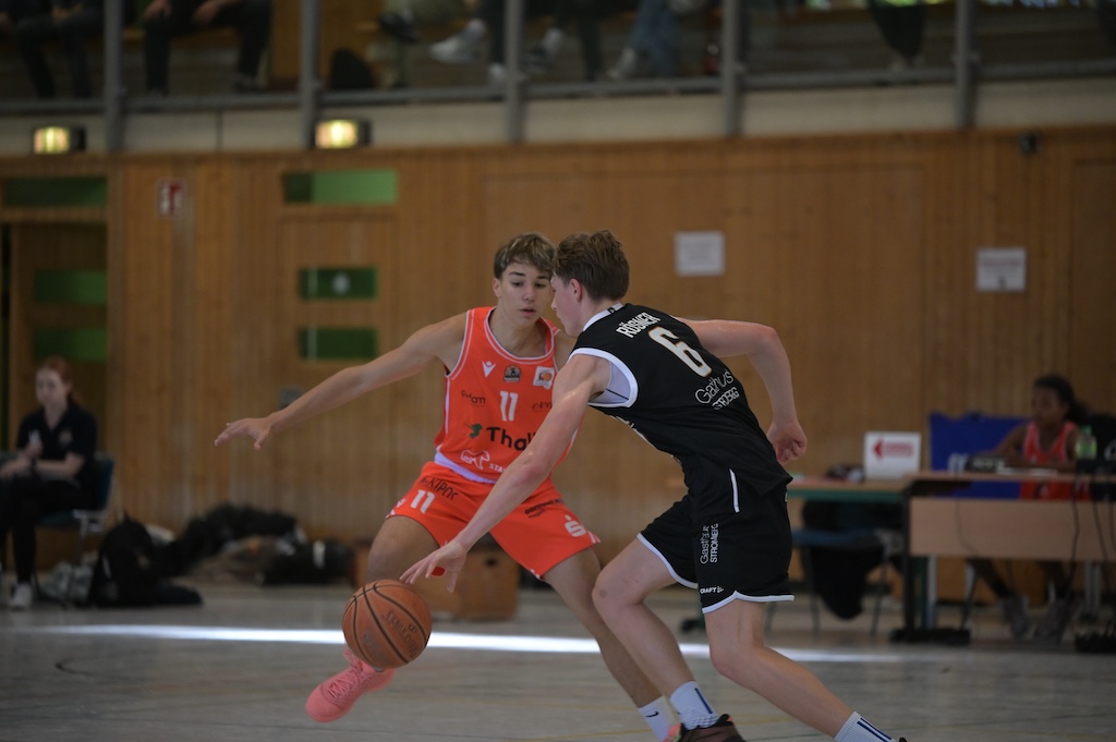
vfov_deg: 7.4
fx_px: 5730
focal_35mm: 185
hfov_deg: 11.1
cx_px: 558
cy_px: 371
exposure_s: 1/1000
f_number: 2.8
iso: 4000
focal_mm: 185
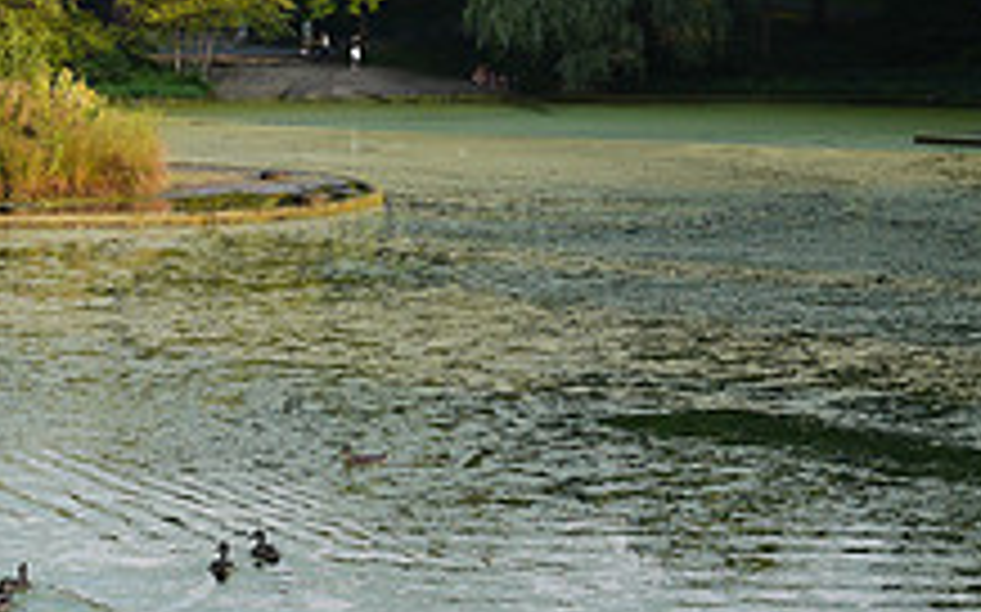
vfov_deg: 11.5
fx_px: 3020
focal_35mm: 113
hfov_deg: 17.9
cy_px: 457
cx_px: -36
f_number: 5.6
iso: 100
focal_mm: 20
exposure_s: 1/125
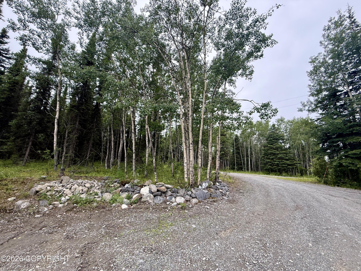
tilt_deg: +13.0
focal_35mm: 14
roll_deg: -2.9
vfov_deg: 85.7
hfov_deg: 102.1
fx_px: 146
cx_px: 180
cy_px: 136
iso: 64
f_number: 2.2
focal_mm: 2.22
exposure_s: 1/120
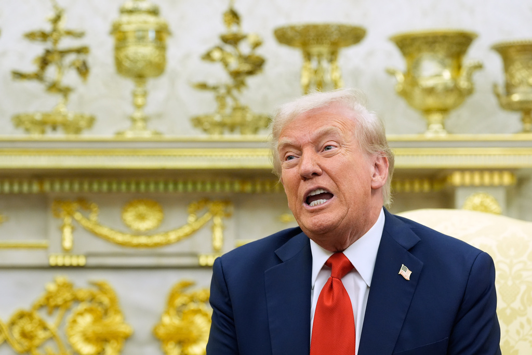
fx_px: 1803
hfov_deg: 16.8
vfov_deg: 11.2
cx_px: 266
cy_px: 178
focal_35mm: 122
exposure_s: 1/320
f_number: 4
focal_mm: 122
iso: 3200
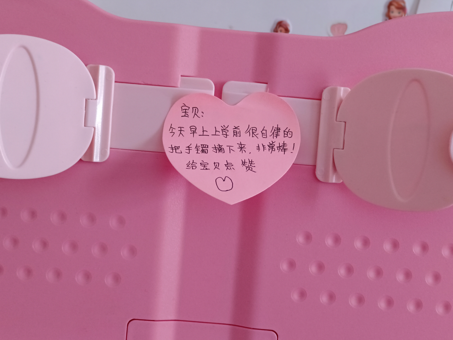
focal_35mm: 50
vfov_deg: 29.1
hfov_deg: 38.2
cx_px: 226
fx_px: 654
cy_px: 170
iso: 840
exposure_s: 1/50
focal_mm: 6.7
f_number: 2
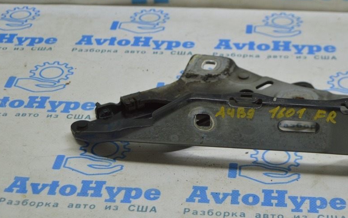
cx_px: 215
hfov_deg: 24.6
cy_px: 106
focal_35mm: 84
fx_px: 797
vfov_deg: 15.6
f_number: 5.6
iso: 400
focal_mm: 42
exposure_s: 1/40
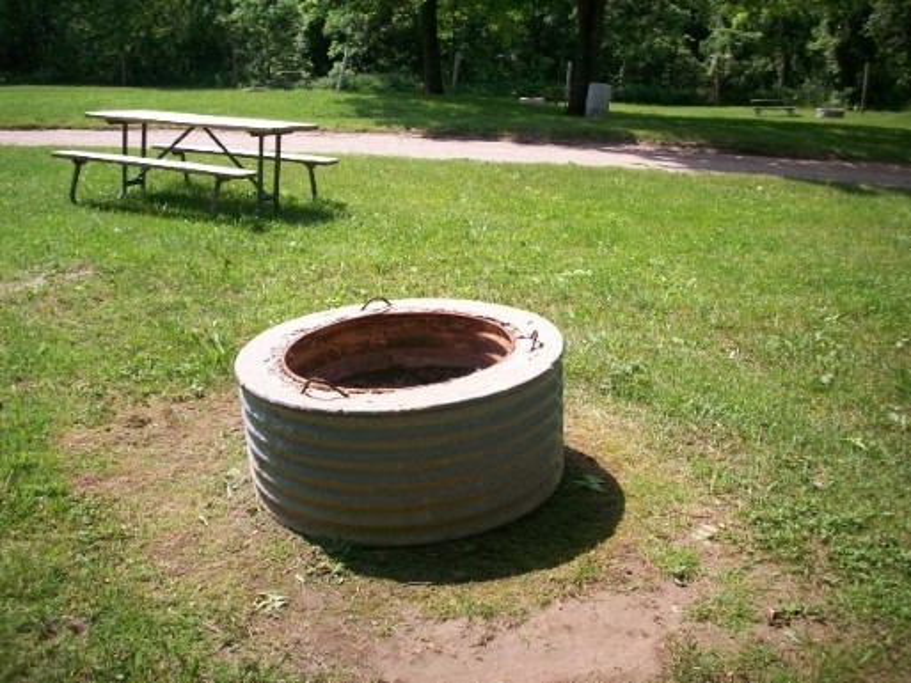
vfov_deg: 38.7
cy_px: 342
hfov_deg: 50.1
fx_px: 974
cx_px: 456
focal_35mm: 37
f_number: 5.6
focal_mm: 6.2
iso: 80
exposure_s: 1/205
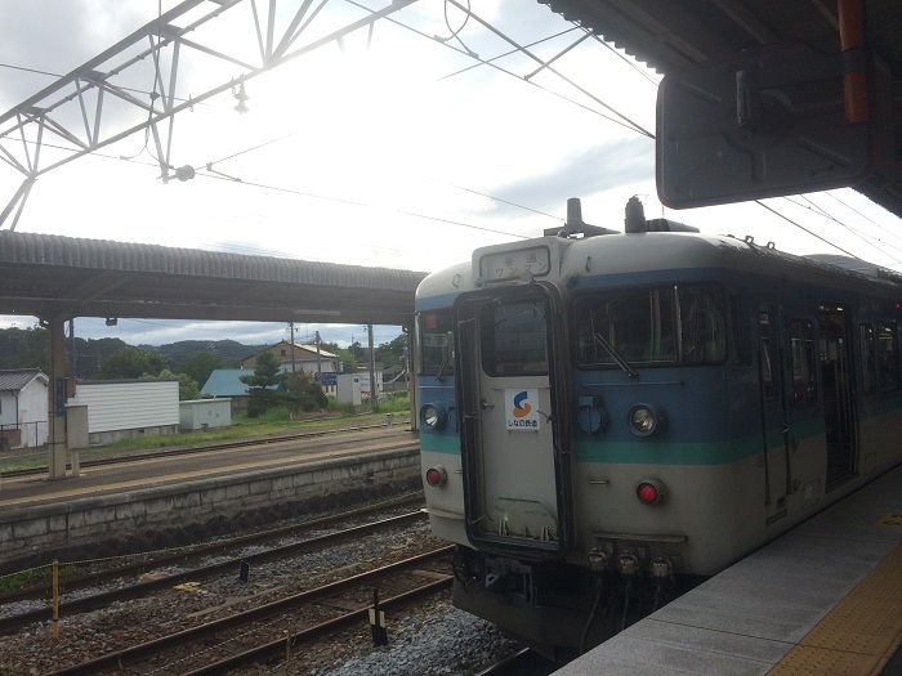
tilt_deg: +2.2
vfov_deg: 48.2
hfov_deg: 61.7
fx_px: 756
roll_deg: +2.4
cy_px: 338
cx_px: 451
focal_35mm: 29
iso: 32
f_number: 2.2
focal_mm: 4.15
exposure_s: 1/855
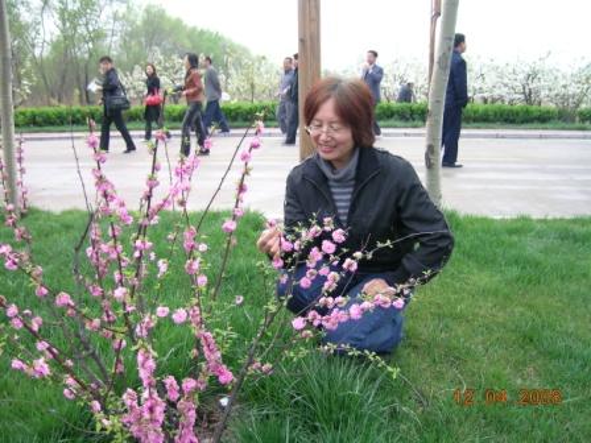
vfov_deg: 49.7
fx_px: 478
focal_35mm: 28
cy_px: 222
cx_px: 296
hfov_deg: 63.4
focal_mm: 5.8
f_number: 2.8
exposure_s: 1/252
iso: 50
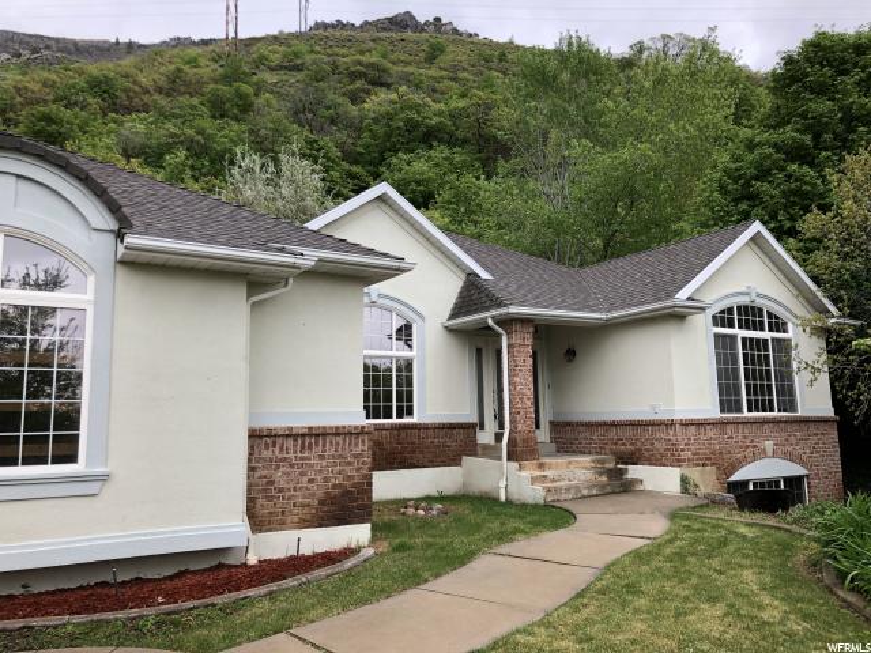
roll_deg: +1.3
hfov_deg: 63.4
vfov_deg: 49.7
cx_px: 436
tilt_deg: +9.1
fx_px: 705
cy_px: 326
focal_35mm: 28
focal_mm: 4
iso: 25
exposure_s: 1/120
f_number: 1.8
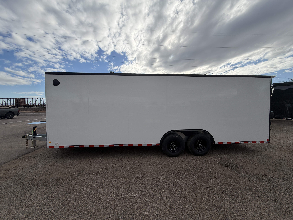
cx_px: 146
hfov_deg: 102.1
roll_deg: +0.3
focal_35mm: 14
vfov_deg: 85.7
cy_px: 110
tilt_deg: -2.4
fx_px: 119
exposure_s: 1/1033
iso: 20
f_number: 2.2
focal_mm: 2.22
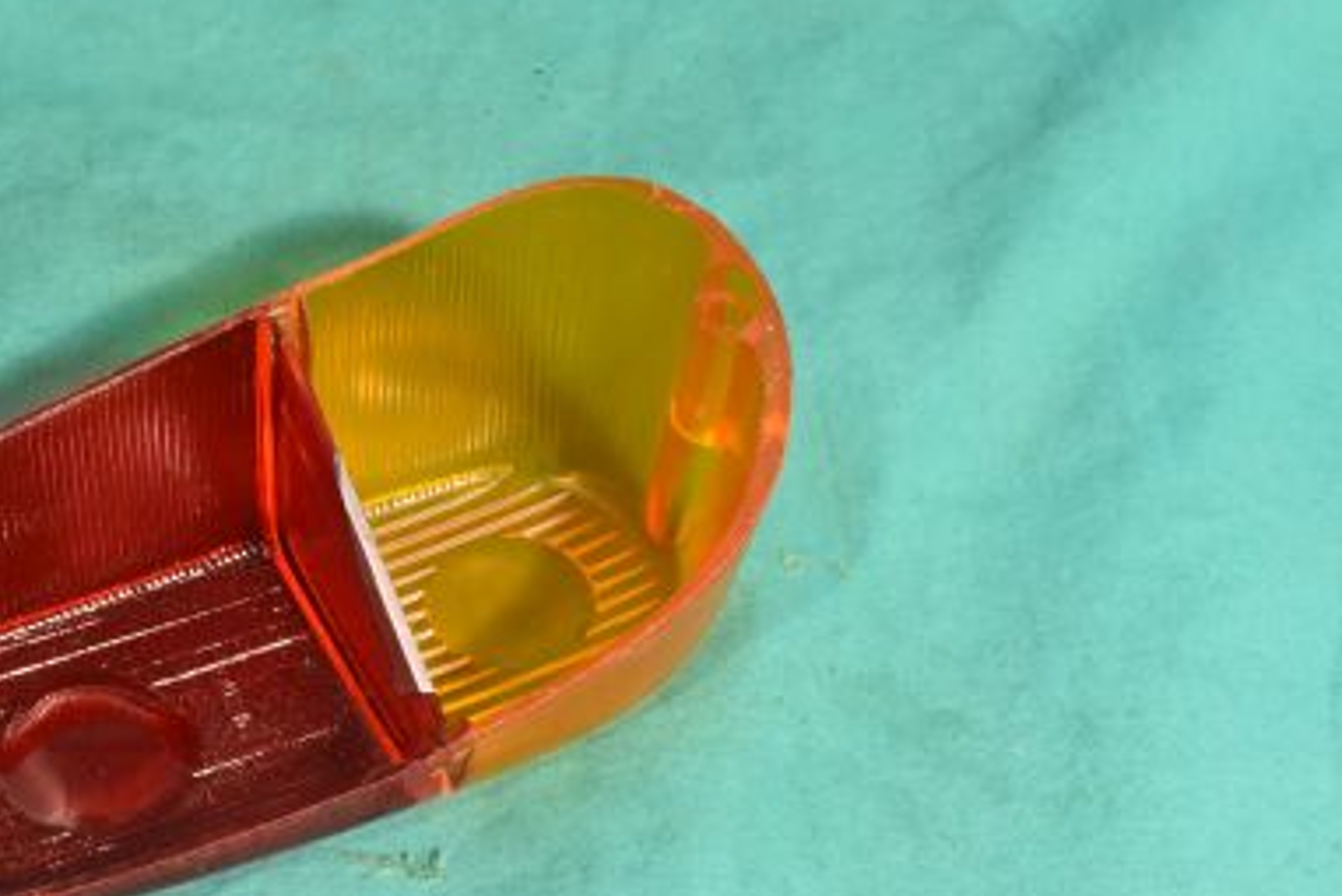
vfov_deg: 20.6
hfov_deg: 30.0
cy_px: 499
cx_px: 320
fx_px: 2461
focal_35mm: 66
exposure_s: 1/50
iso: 3200
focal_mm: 28
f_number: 18
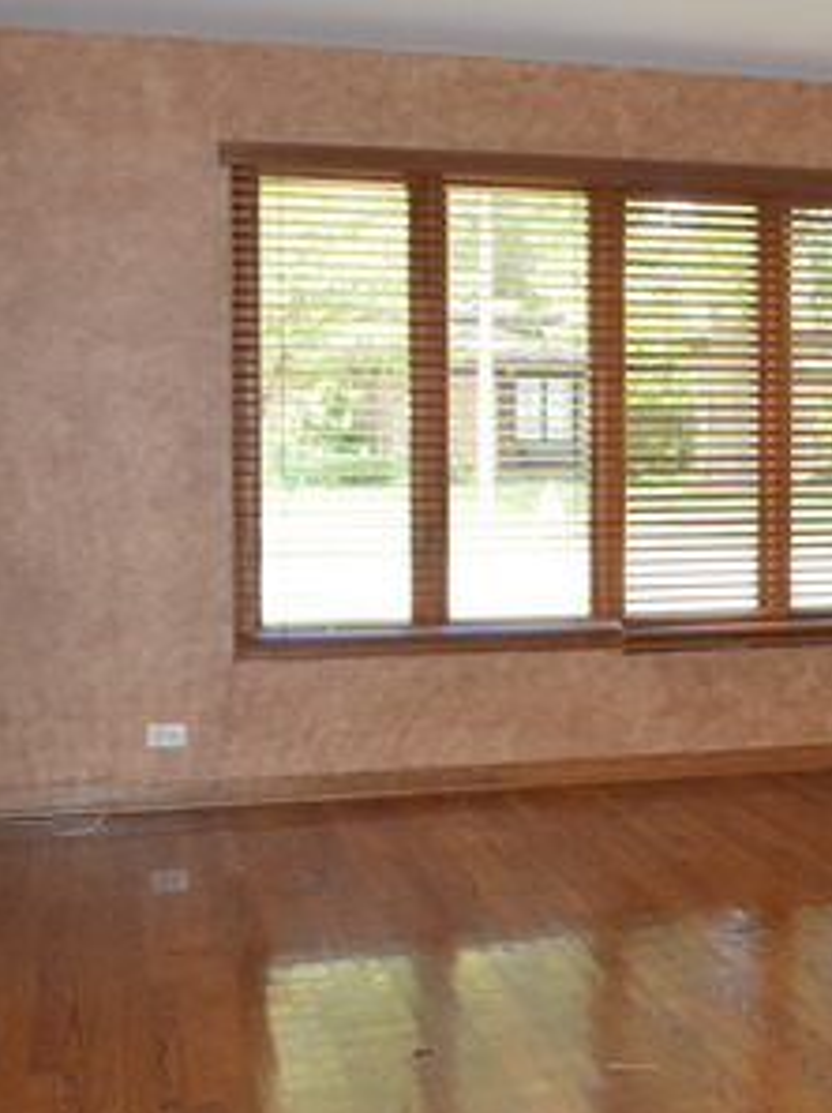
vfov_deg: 34.4
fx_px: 1799
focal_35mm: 56
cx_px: 862
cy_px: 495
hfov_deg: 24.7
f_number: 4
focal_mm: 18
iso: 360
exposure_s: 1/125
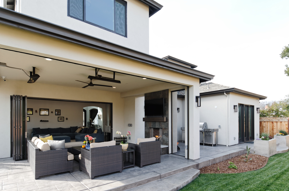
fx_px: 160
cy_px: 115
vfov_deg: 61.1
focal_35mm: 20
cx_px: 142
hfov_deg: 84.1
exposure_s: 1/160
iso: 100
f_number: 3.5
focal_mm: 10
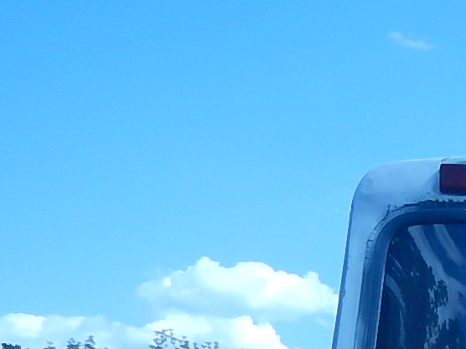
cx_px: 835
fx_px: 1319
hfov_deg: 16.7
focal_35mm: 98
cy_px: 554
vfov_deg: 14.0
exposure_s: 1/1500
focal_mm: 4.3
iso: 125
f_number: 2.8
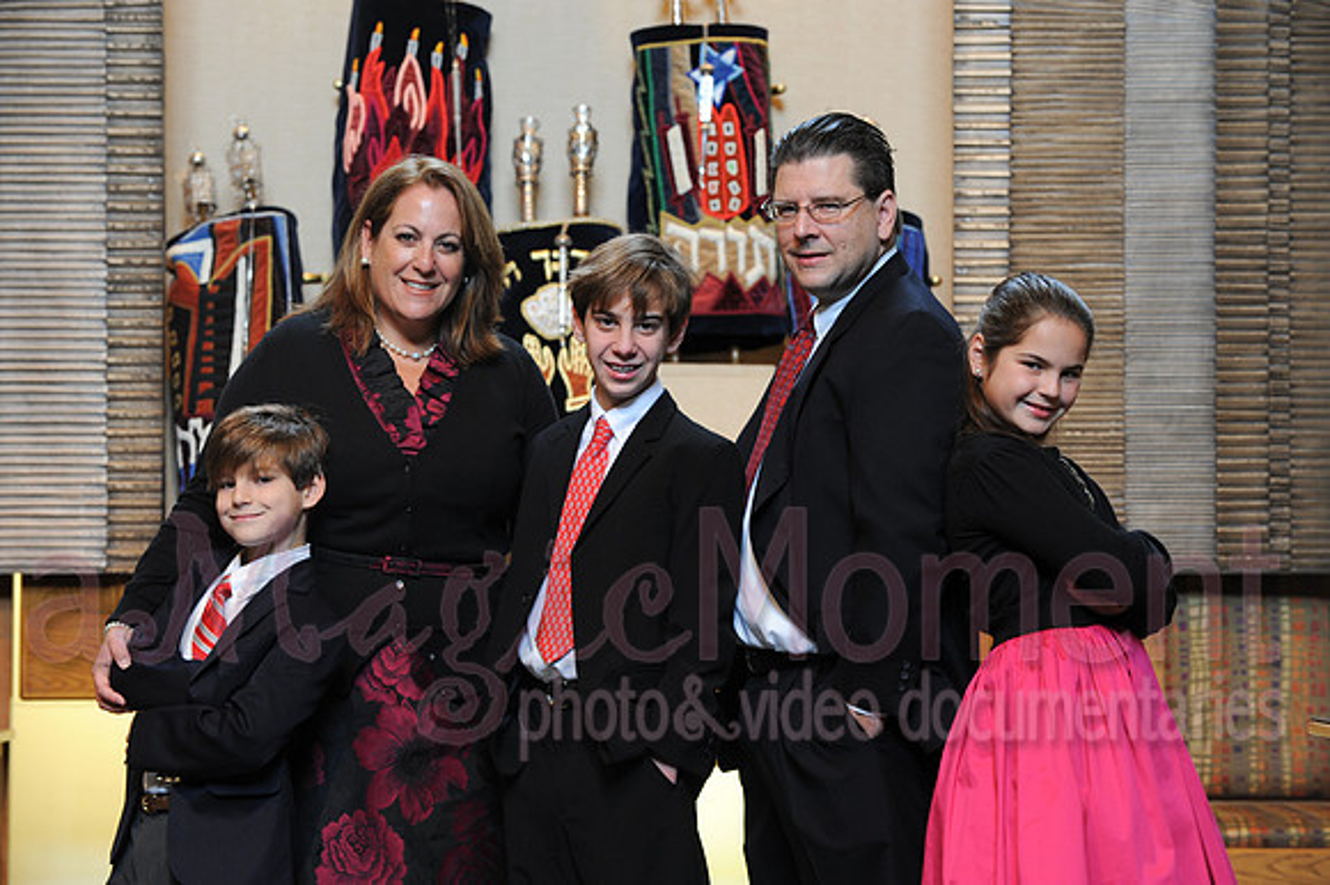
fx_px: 4431
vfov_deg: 11.4
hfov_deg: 17.1
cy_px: 442
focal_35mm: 120
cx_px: 665
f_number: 5.6
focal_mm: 120
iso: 500
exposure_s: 1/25
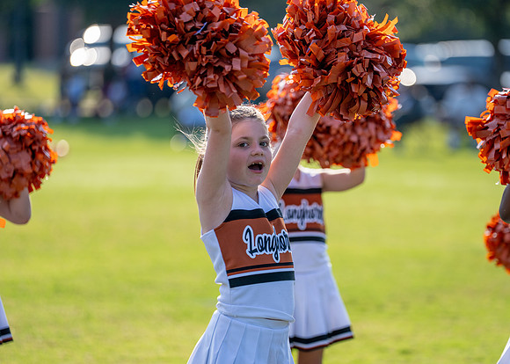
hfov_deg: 10.6
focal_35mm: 191
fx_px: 2760
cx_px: 301
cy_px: 196
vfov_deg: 7.5
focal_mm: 163
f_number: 2.8
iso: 200
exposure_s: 1/2500
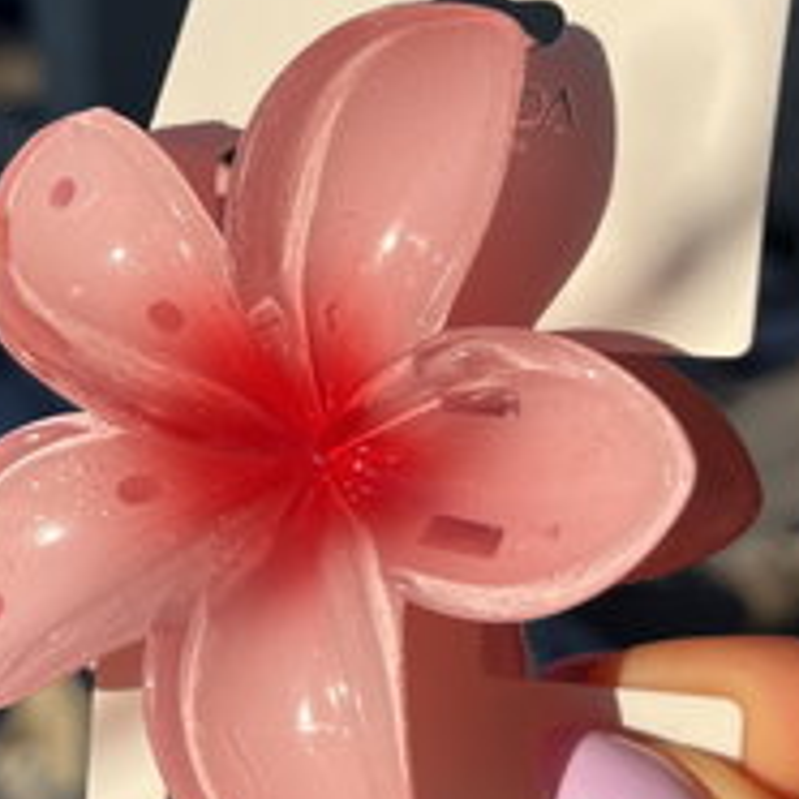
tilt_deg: -14.3
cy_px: 217
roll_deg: +0.9
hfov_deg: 26.1
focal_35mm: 66
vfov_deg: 25.8
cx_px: 348
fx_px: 1724
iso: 50
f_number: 1.6
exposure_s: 1/3521
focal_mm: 5.1
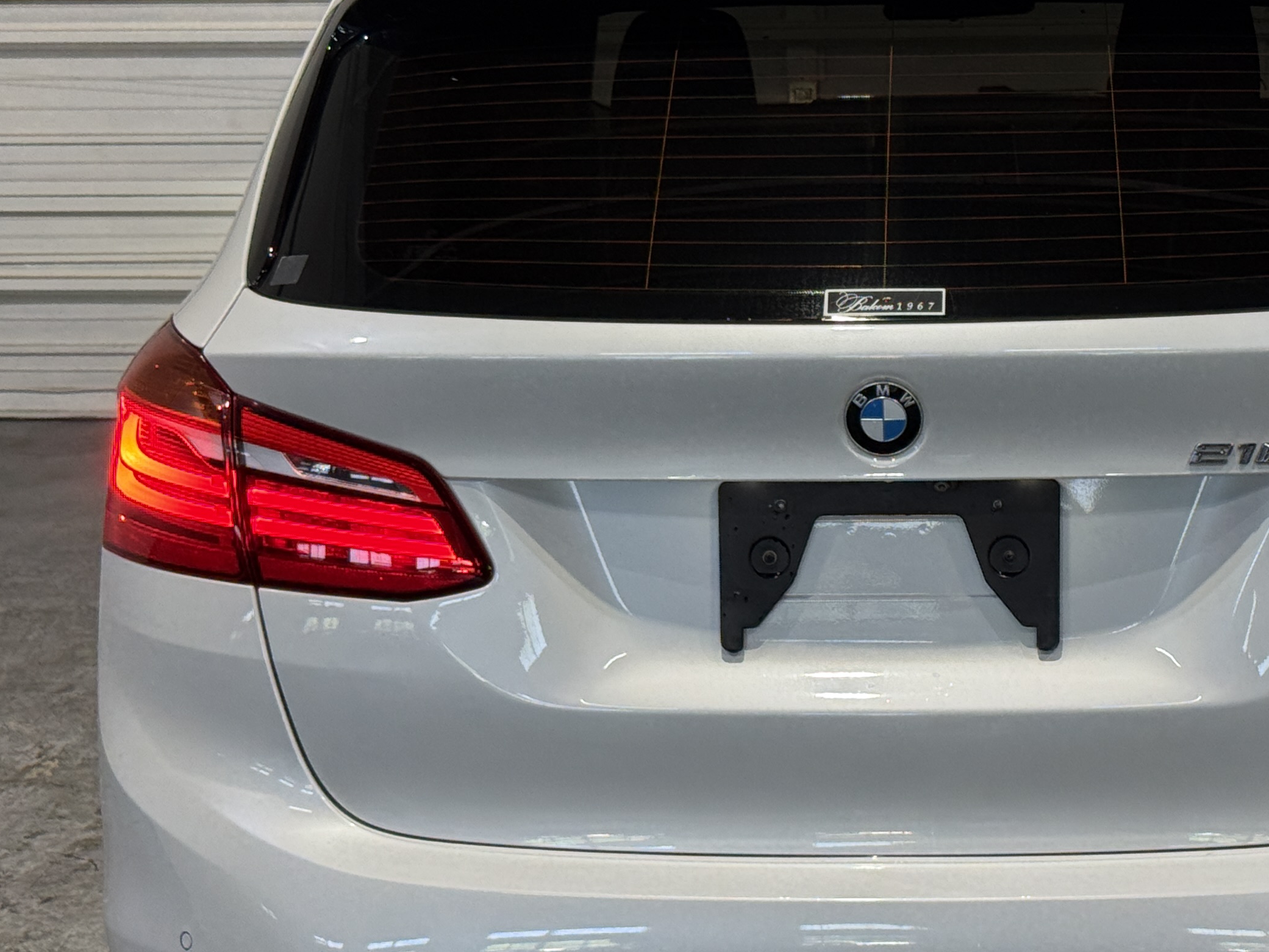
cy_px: 489
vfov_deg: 15.9
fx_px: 3410
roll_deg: +0.7
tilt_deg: -10.7
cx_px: 884
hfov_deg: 21.0
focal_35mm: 93
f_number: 1.78
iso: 80
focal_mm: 6.76
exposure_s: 1/120
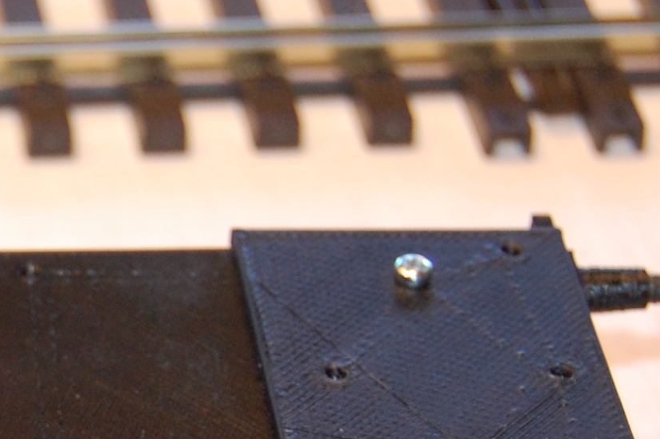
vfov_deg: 7.2
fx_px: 3494
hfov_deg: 10.4
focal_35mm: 191
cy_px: 429
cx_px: -324
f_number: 4.8
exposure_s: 1/60
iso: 800
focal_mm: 35
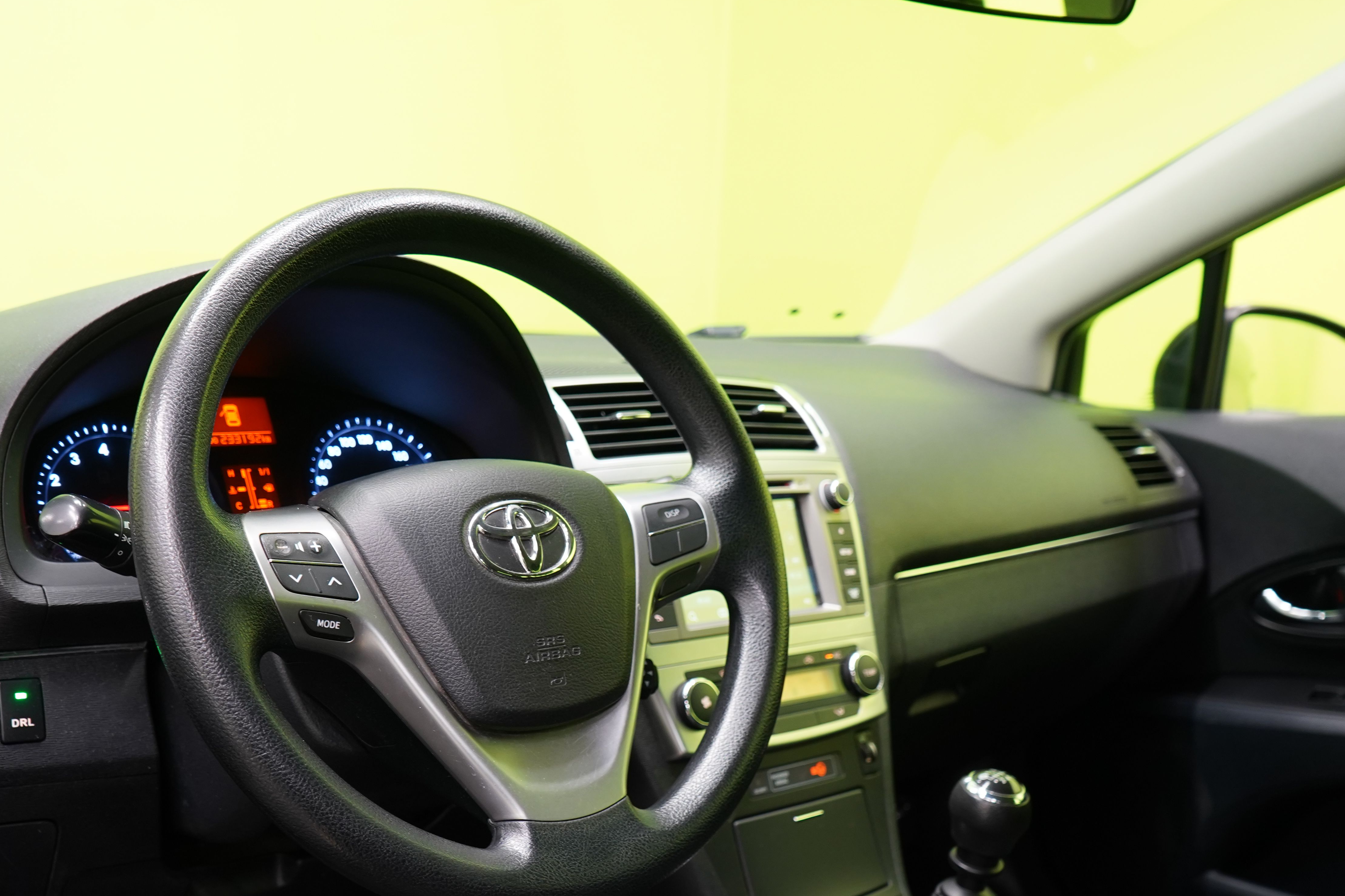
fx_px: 1420
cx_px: 552
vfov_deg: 34.8
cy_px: 580
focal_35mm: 38
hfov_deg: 50.4
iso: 1250
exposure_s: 1/20
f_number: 5
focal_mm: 28
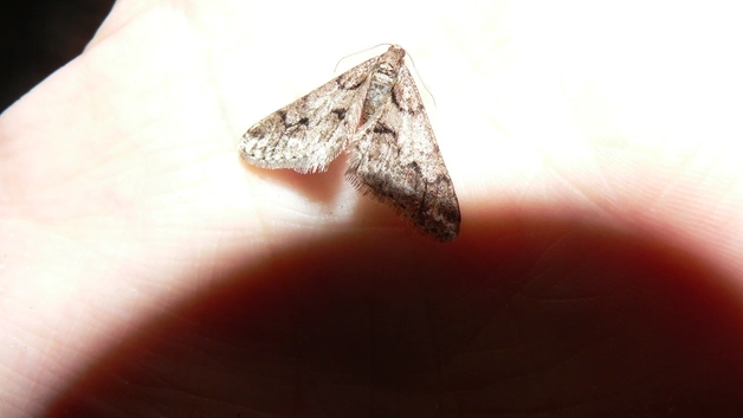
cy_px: 191
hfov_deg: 50.5
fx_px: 788
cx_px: 377
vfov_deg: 29.7
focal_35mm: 40
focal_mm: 6
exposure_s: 1/60
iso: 100
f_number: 4
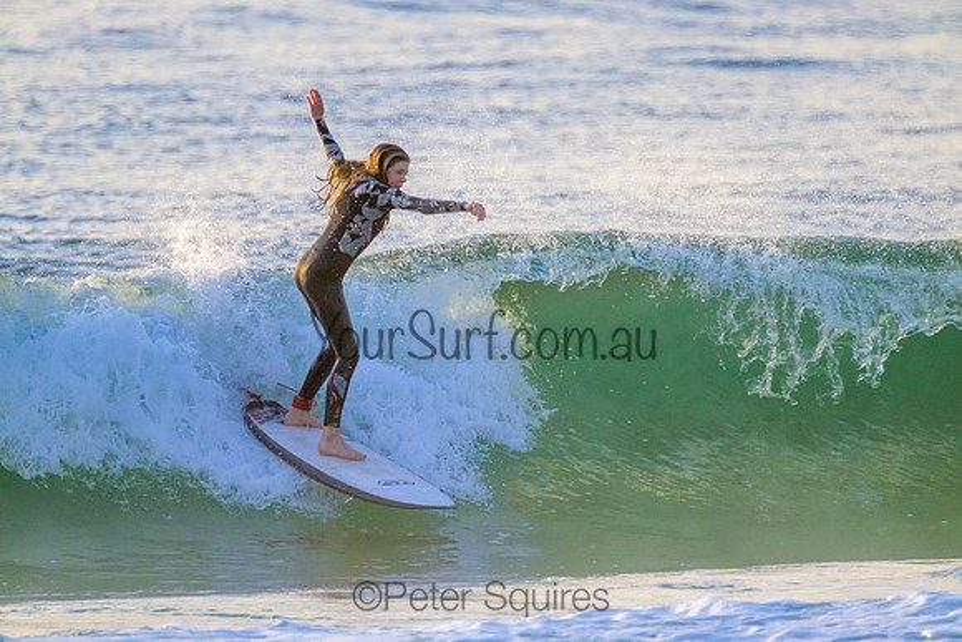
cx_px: 481
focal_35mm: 800
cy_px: 321
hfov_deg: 2.6
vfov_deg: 1.7
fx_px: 21382
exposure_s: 1/1600
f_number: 11
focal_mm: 800
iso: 2800
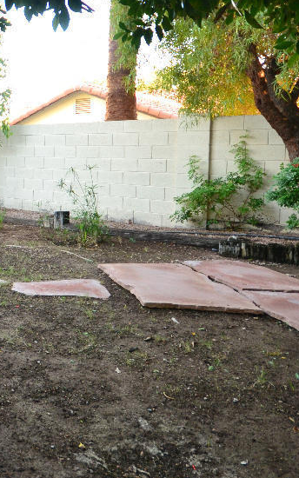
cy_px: 164
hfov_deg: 31.0
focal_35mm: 32
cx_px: -87
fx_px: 417
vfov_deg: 58.5
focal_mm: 10
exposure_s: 1/40
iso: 200
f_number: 4
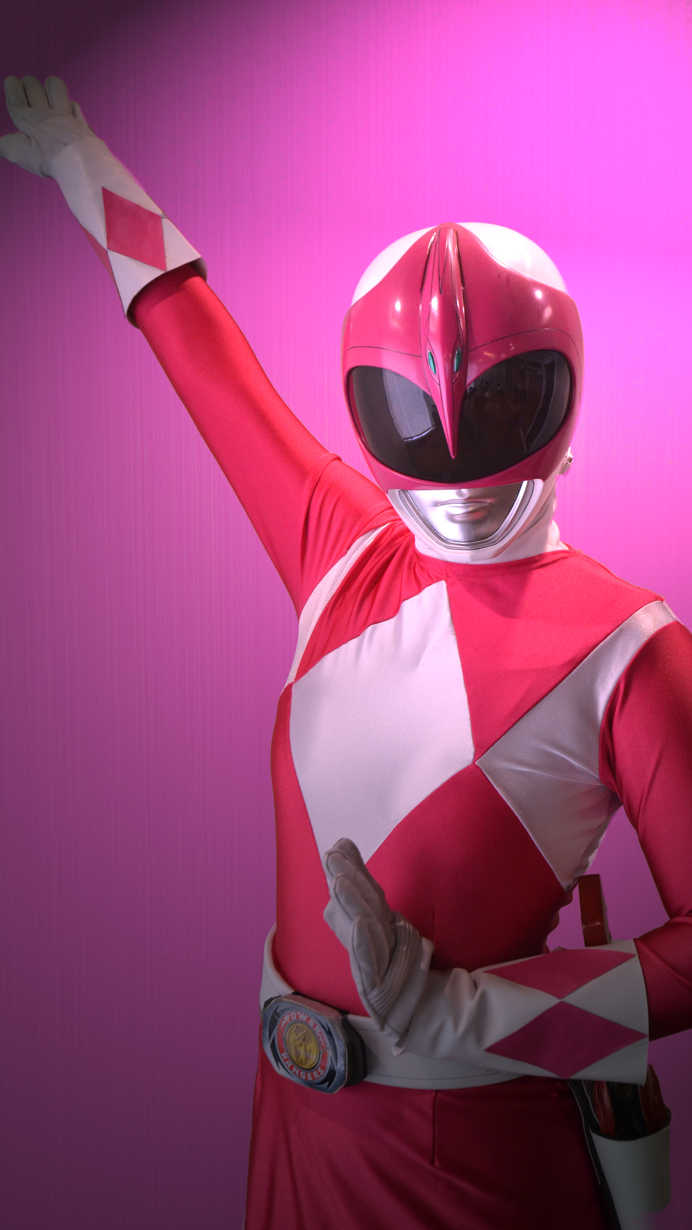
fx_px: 1240
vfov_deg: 52.8
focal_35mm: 38
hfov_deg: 31.1
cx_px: 400
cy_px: 620
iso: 1250
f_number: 4.5
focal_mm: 24
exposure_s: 1/60
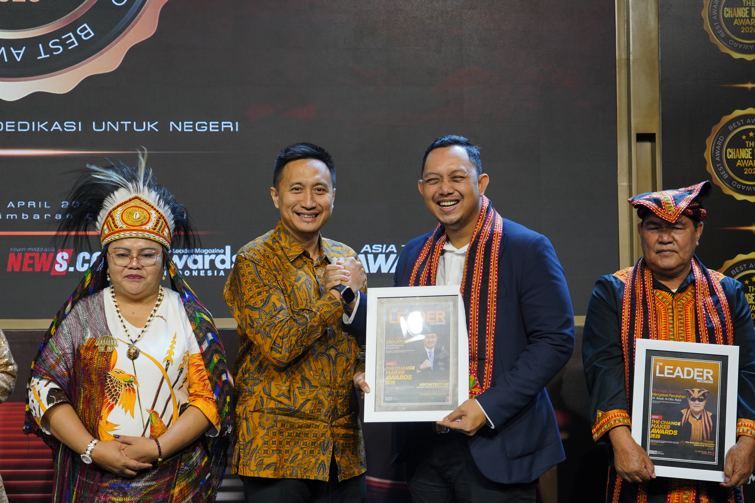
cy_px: 252
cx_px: 378
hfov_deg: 33.4
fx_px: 1258
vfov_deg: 22.6
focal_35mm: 60
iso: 400
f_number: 5.6
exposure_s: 1/60
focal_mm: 60
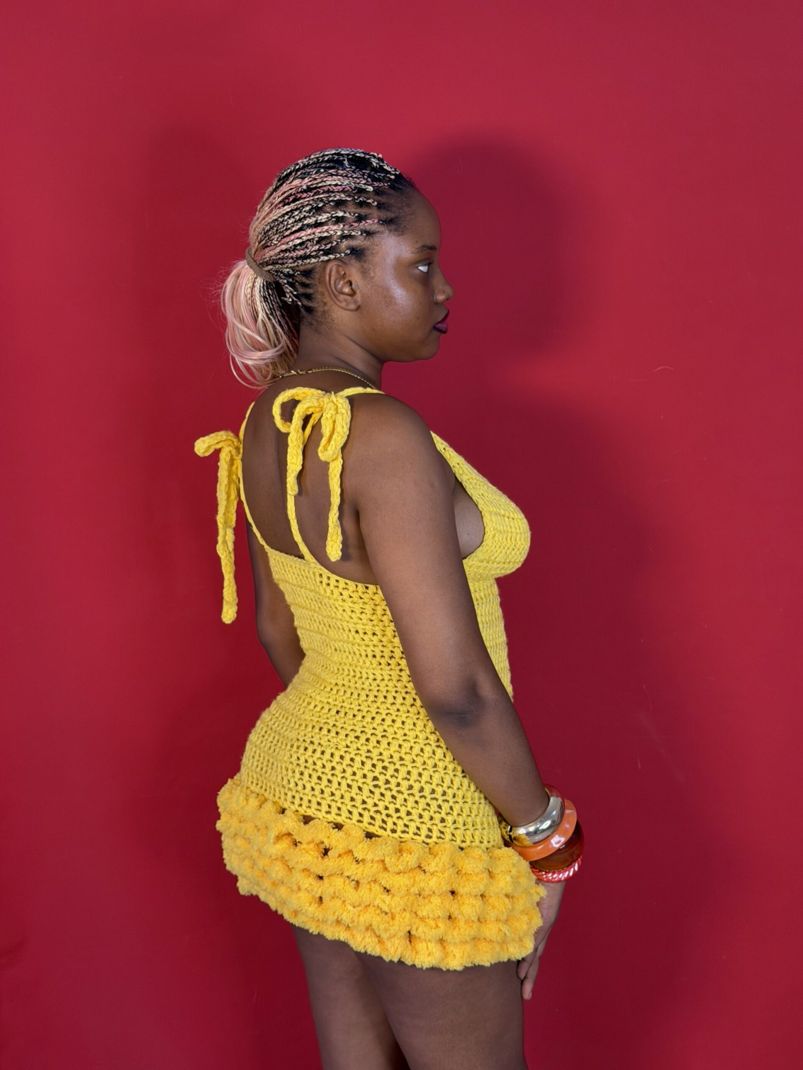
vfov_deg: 39.7
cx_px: 402
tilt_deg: -5.3
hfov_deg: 30.3
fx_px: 1485
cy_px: 535
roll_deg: +1.6
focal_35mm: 48
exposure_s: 1/50
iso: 50
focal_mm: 6.76
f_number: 1.78
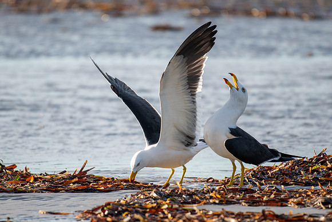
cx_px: 151
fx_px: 6891
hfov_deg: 2.8
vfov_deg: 1.8
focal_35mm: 747
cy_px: 128
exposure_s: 1/1600
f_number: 5.6
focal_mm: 500
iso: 320
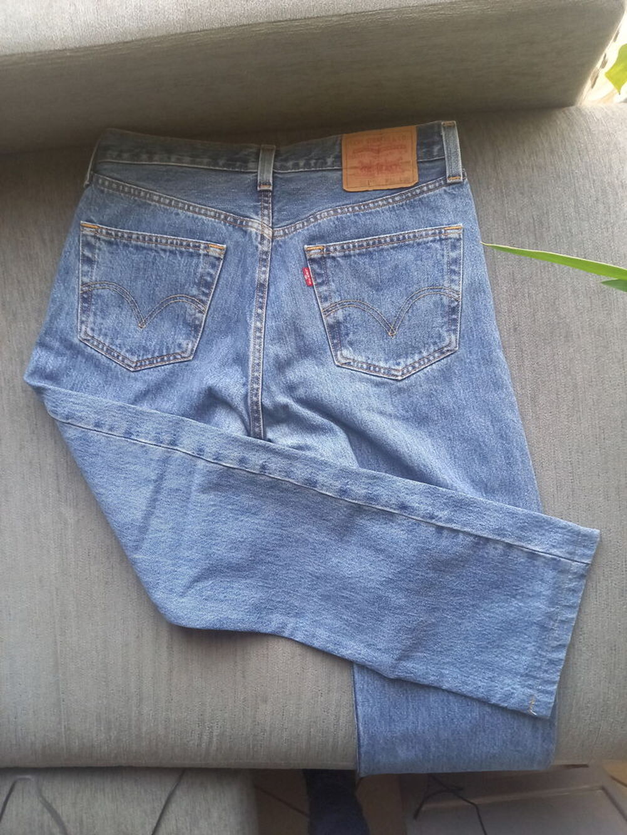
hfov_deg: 54.9
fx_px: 604
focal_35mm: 25
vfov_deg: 69.4
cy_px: 418
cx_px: 314
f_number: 2
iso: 320
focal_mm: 4.6
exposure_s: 1/33.3
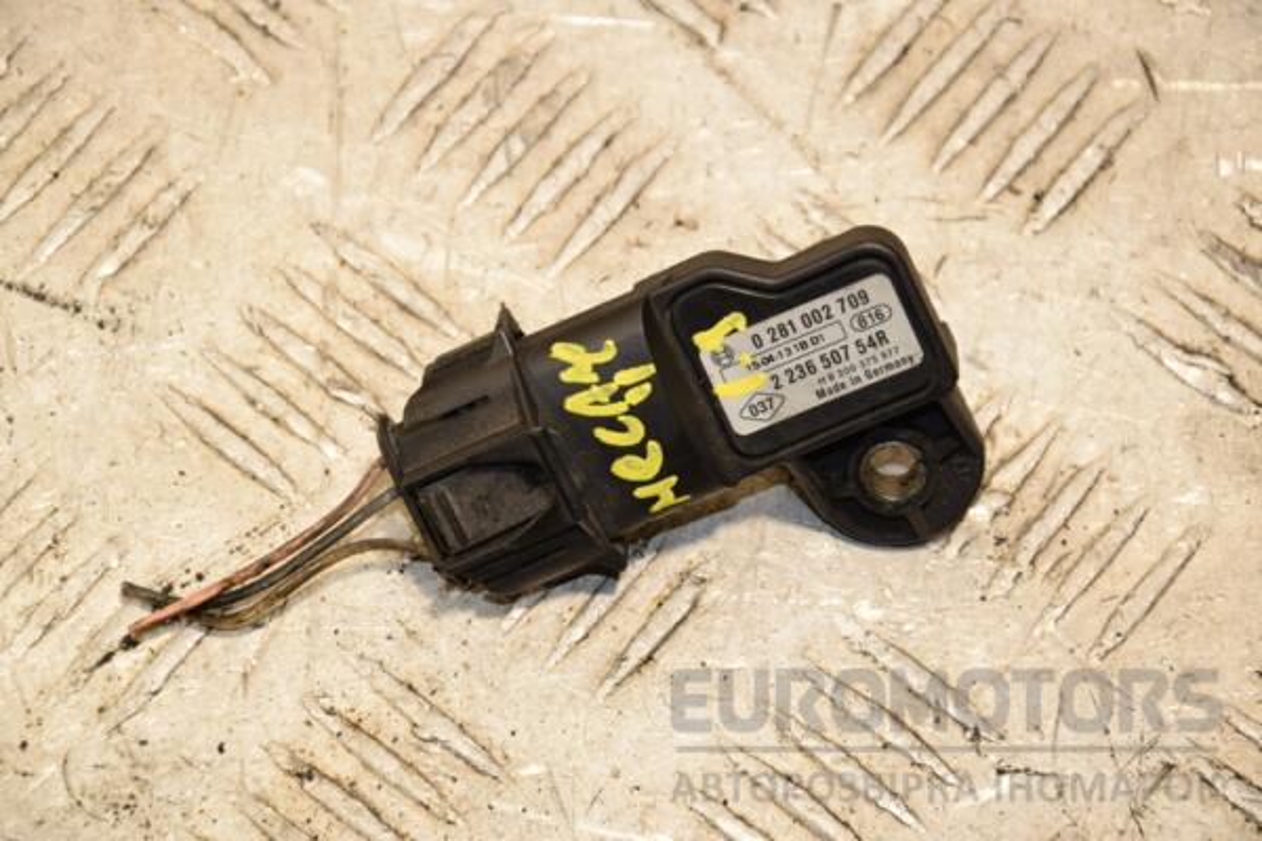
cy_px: 420
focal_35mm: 158
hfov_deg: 13.0
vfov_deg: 8.7
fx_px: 5521
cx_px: 631
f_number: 8
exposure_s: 1/200
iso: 800
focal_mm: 105
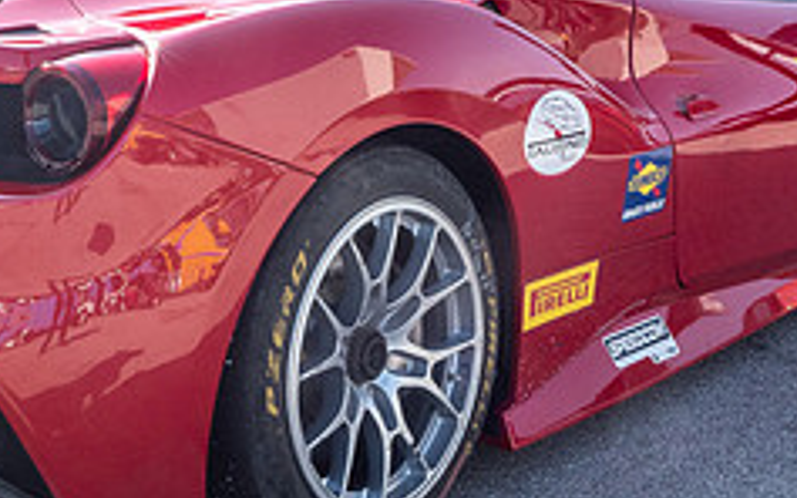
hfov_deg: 23.8
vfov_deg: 15.0
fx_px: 1868
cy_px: 69
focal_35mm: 86
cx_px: 192
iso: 200
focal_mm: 16
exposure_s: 1/60
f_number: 16
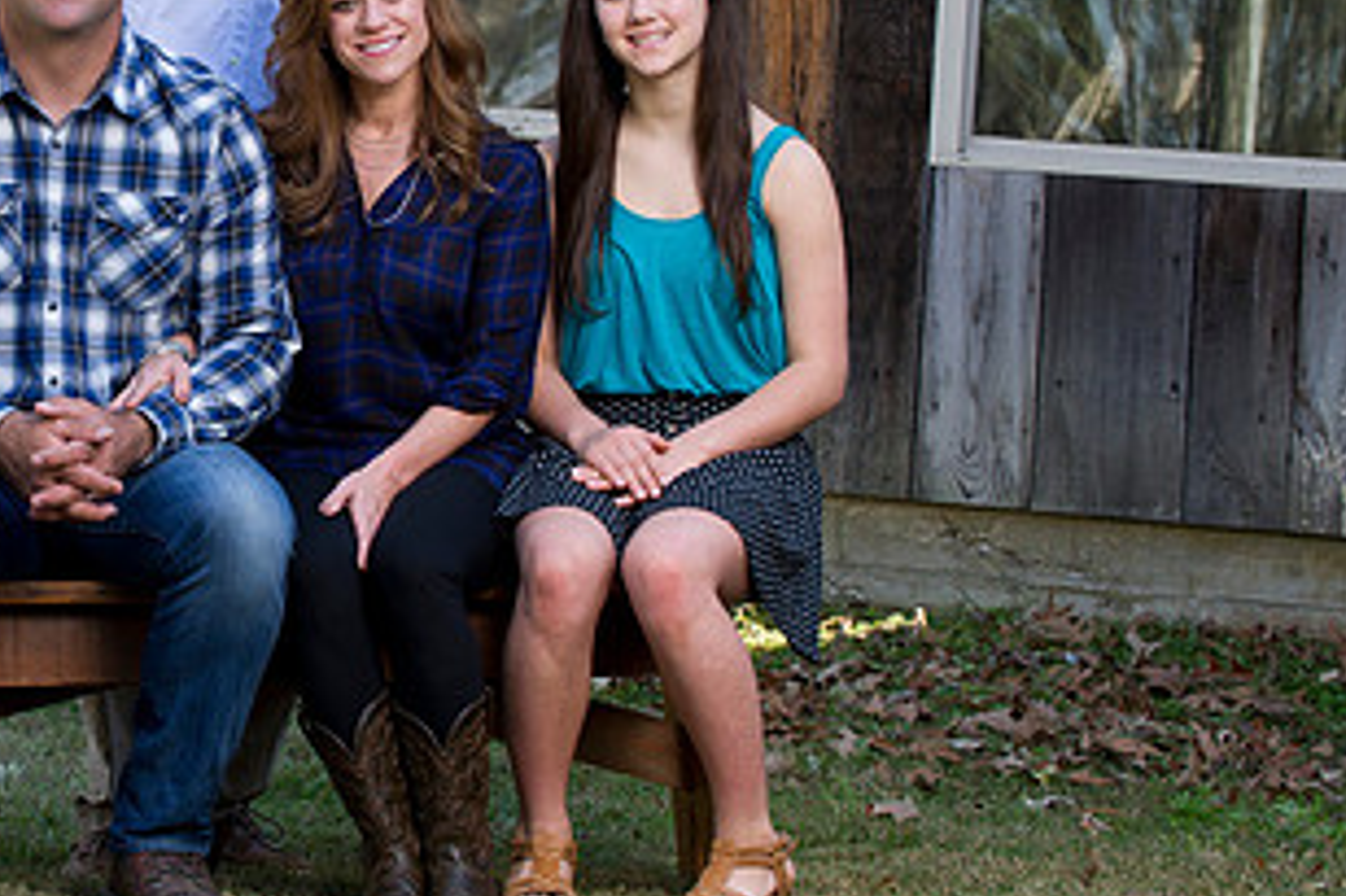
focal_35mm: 162
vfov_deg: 8.5
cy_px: 297
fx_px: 6054
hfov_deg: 12.6
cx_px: 114
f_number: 6.3
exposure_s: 1/125
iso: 400
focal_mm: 86
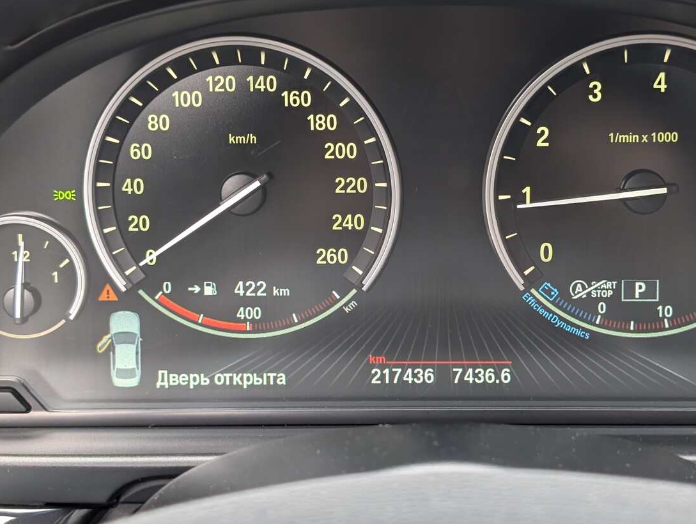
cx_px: 445
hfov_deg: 30.5
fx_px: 1269
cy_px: 261
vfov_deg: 23.3
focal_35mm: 63
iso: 120
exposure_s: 1/37.5
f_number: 1.68
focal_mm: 6.9
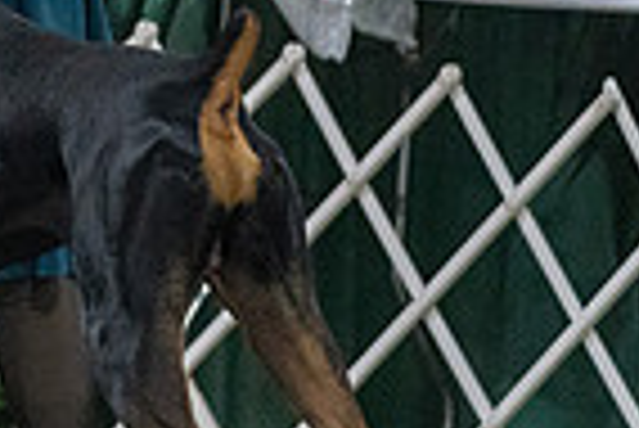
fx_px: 11709
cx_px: -382
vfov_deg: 2.1
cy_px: -133
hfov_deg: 3.1
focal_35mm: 659
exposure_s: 1/400
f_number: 2.8
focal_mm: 161
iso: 6400
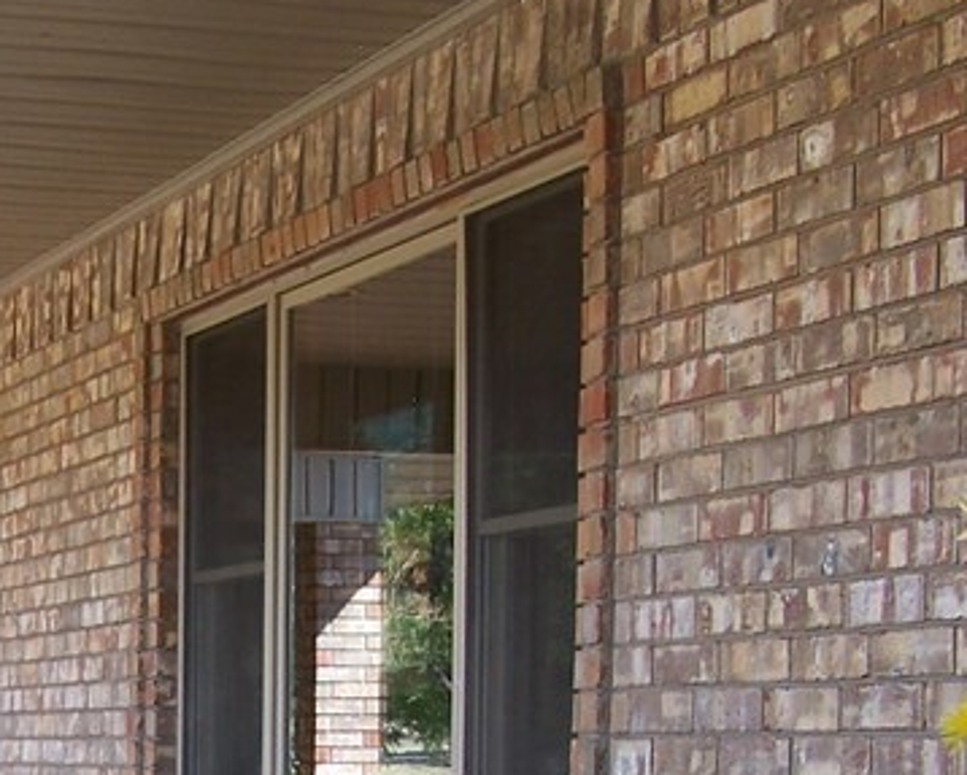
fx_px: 3036
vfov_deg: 14.1
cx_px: 38
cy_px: 910
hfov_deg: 17.7
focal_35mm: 106
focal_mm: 6.3
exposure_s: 1/250
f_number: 2.8
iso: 80
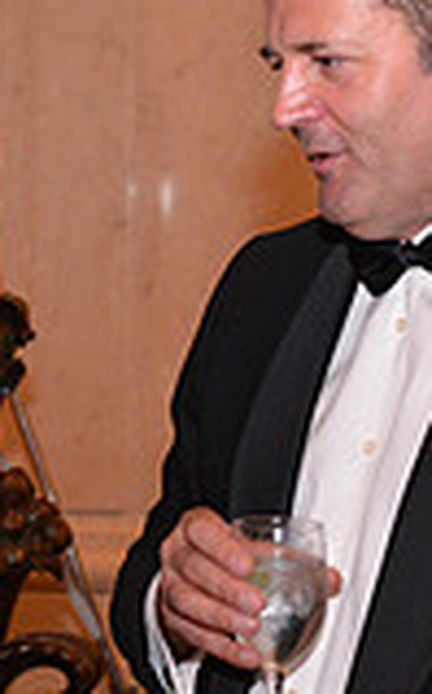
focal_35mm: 134
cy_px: 417
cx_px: 109
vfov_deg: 15.6
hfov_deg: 9.7
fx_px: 2531
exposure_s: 1/60
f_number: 3.5
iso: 2000
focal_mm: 36
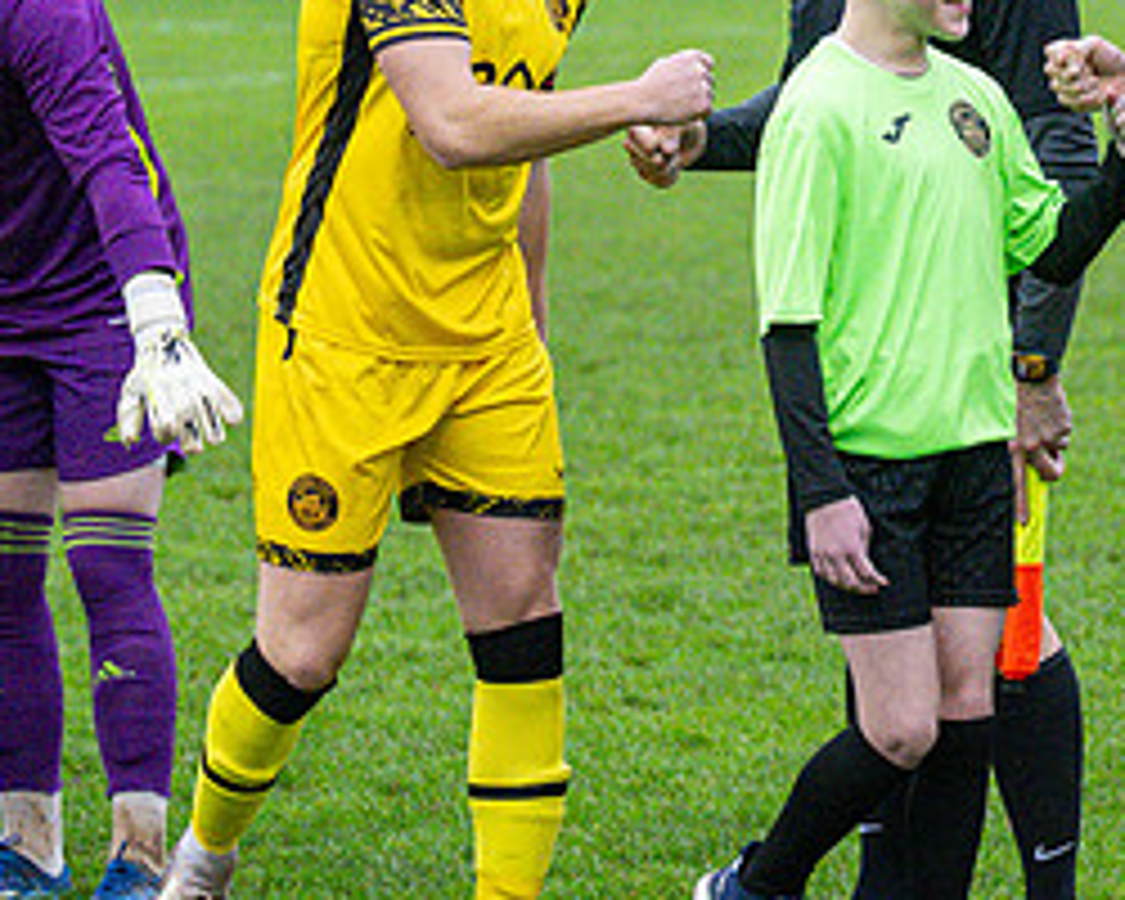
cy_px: 333
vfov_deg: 5.8
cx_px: 1116
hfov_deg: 7.2
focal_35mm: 266
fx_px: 8857
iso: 2000
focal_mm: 70
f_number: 2.8
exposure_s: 1/2000
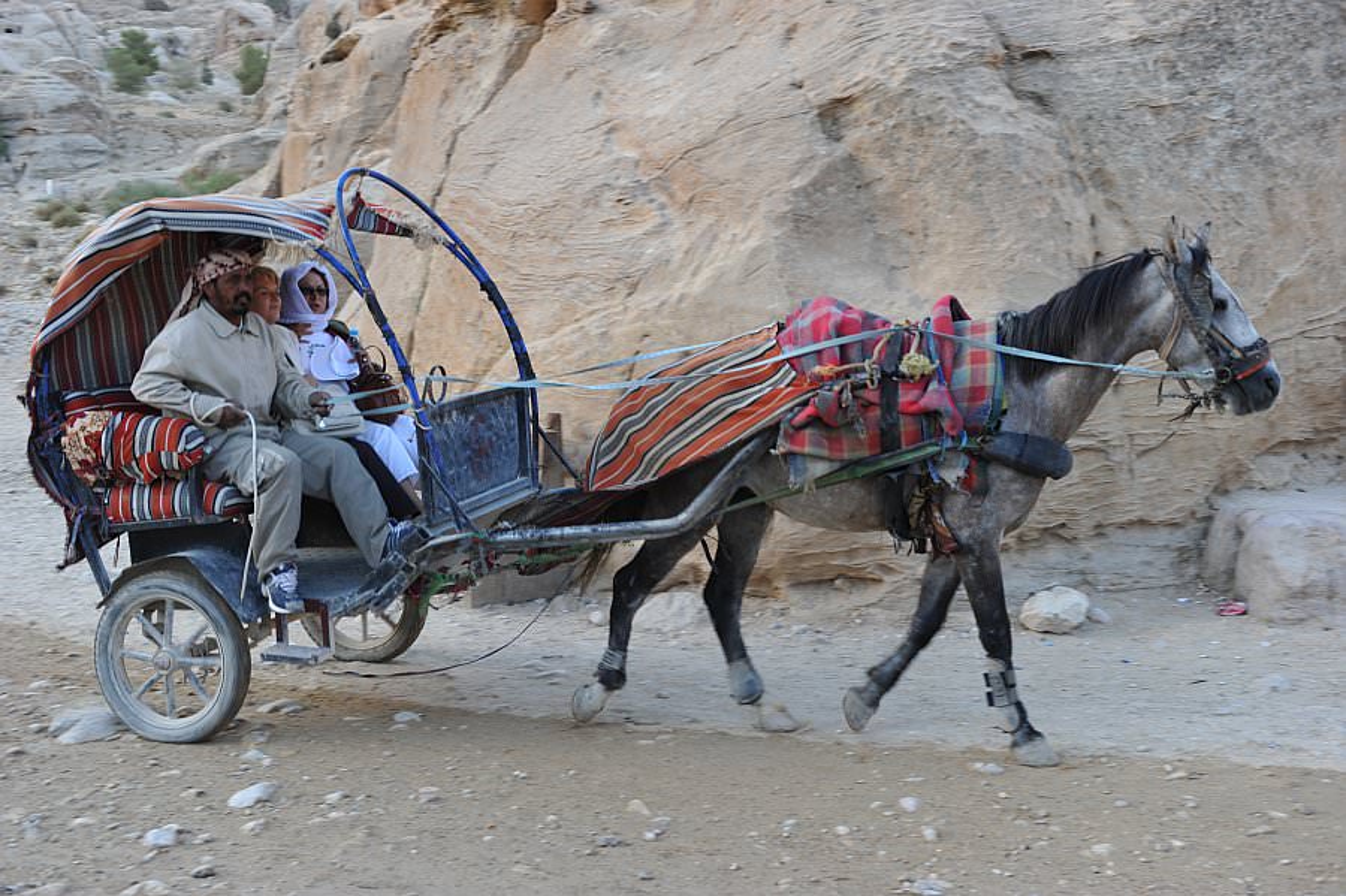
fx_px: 1682
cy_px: 448
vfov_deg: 29.8
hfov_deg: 43.6
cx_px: 673
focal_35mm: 45
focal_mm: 45
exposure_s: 1/100
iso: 200
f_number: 4.5
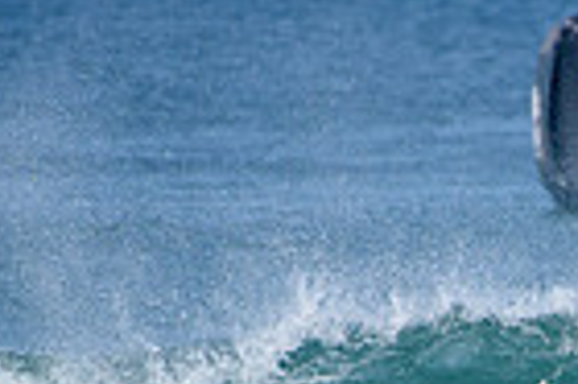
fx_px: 33228
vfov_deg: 0.7
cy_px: 584
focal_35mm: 2072
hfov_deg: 1.0
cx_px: 772
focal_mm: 500
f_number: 6.3
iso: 250
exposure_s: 1/2500
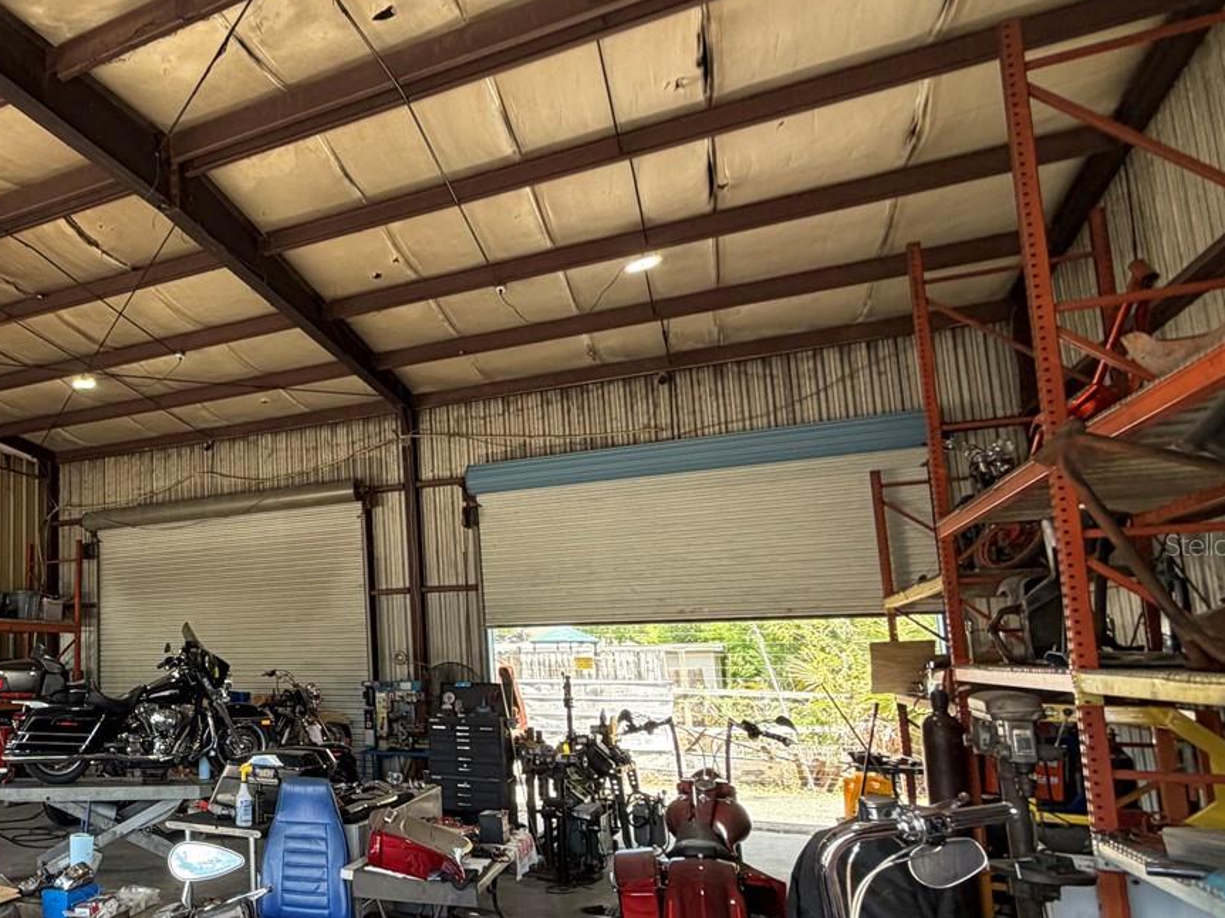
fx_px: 920
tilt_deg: +8.0
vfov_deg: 52.7
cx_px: 162
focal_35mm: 26
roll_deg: +3.0
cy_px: 544
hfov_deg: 59.1
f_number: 2.2
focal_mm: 2.22
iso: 125
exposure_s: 1/121
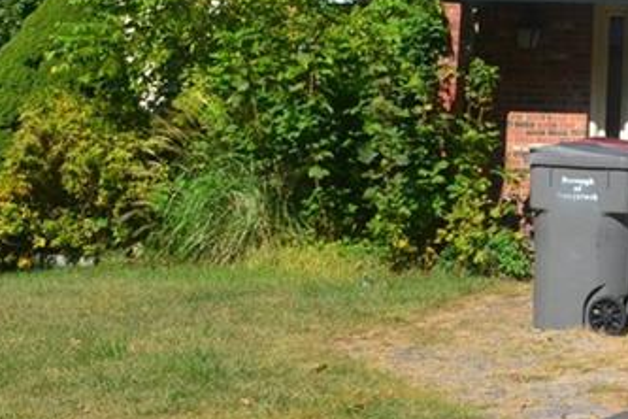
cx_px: 832
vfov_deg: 15.7
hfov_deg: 21.9
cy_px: -106
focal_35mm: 83
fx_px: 1448
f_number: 11
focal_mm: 18
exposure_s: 1/400
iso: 400
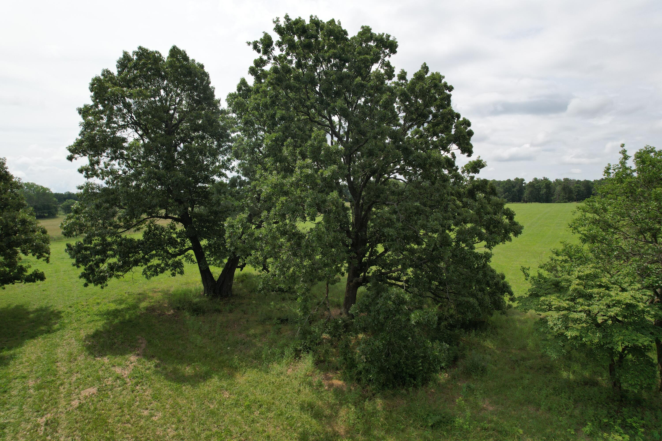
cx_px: 331
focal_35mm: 22
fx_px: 405
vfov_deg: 57.2
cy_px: 220
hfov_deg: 78.6
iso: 100
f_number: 2.8
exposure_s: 1/320
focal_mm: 8.38
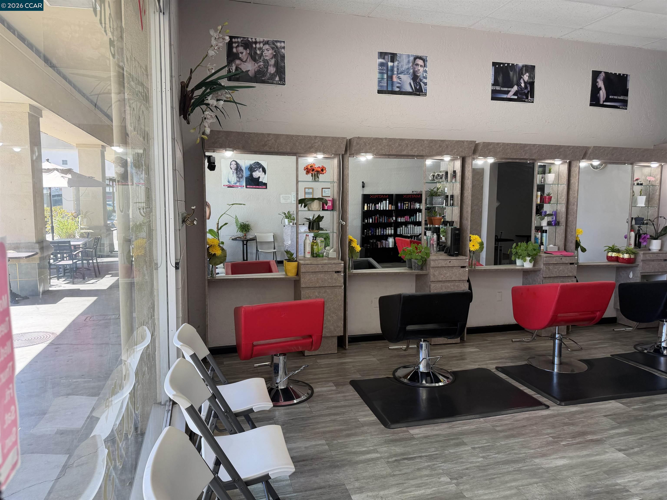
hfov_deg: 71.6
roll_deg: +0.3
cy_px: 250
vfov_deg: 56.8
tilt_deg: -5.9
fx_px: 462
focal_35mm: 24
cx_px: 334
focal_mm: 6.76
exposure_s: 1/274
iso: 80
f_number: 1.78
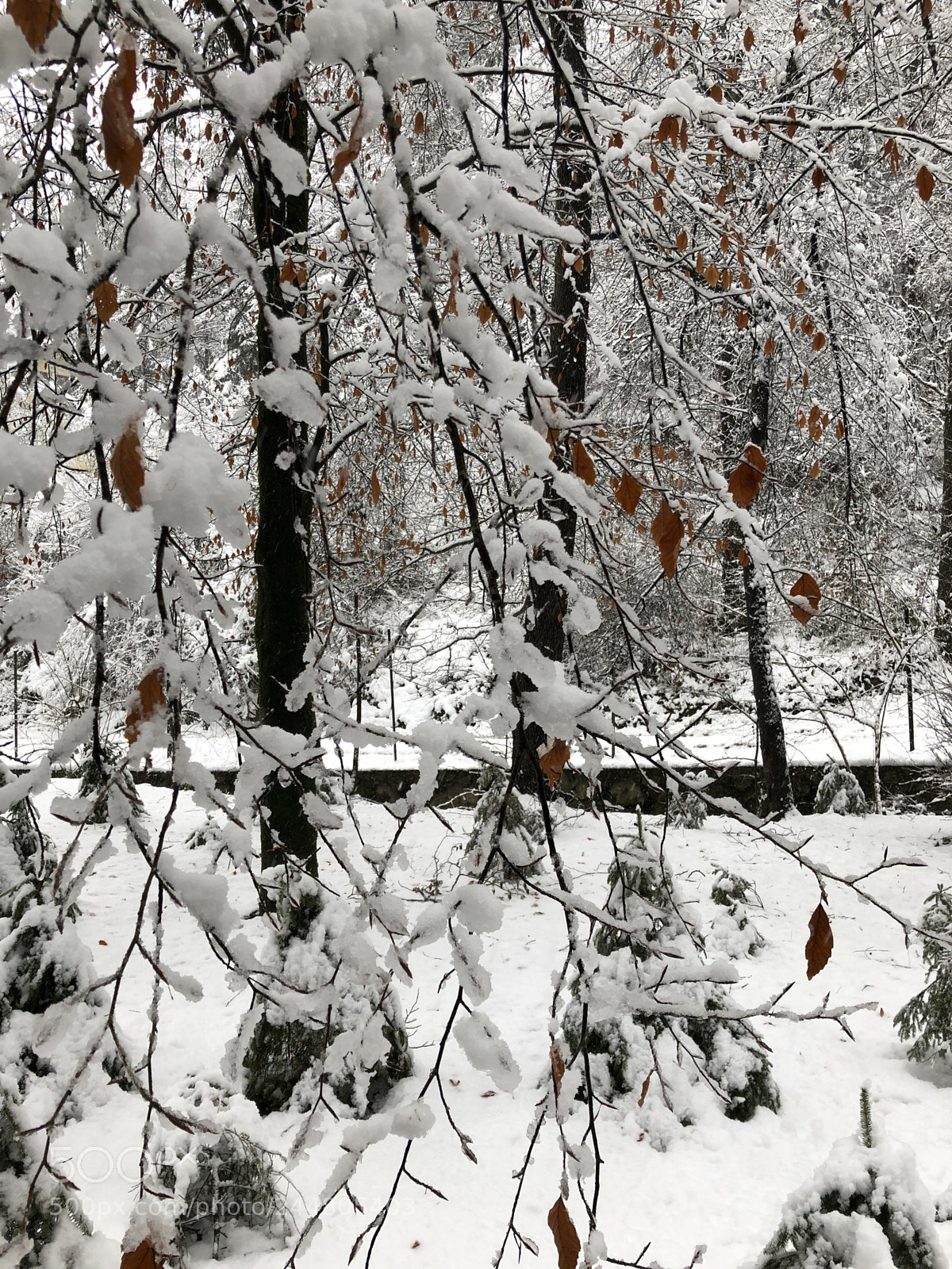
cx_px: 476
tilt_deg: -2.5
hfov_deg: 49.7
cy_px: 634
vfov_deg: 63.4
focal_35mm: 28
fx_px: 1027
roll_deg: -2.3
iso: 25
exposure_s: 1/100
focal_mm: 3.99
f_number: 1.8
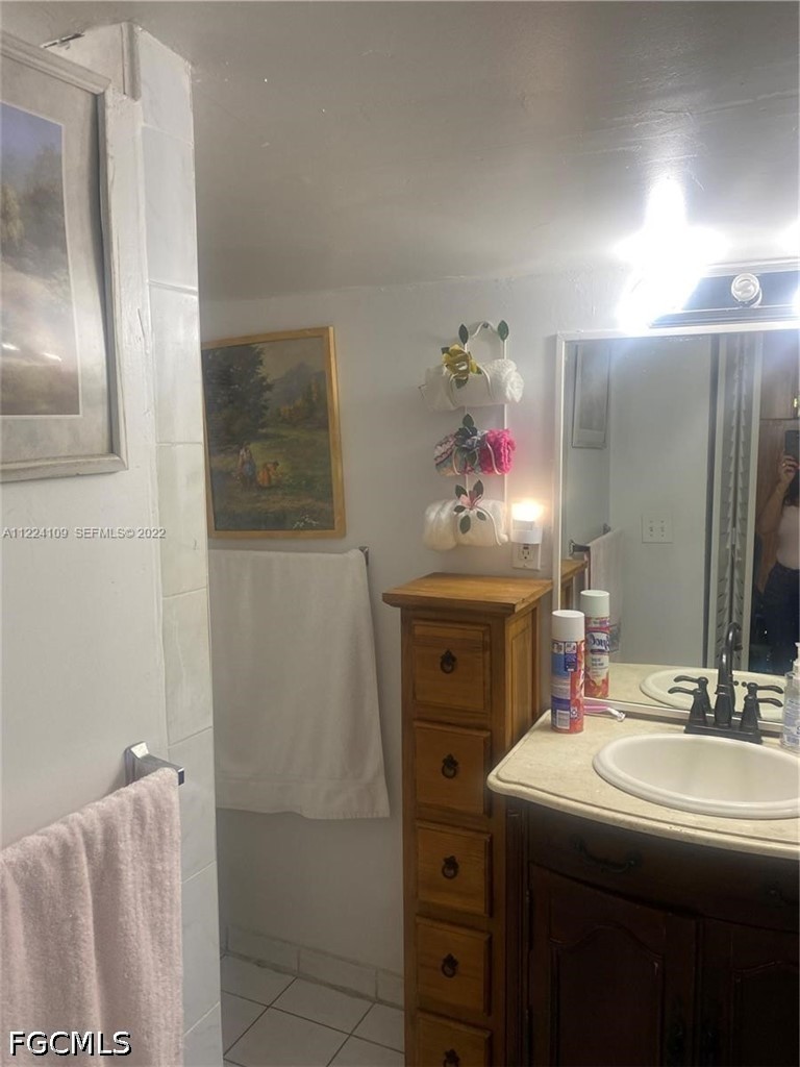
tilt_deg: -4.9
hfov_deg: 53.1
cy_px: 534
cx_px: 400
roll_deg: +0.1
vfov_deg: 67.3
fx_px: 801
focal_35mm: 26
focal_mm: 4.25
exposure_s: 1/60
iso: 64
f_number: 1.8
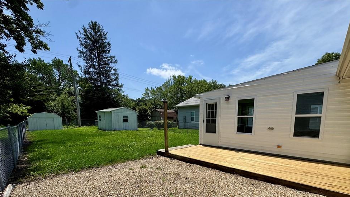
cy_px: 137
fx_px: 148
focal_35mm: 16
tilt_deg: -7.5
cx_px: 180
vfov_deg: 64.6
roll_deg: -0.2
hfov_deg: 99.3
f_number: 2.2
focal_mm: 2.22
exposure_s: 1/2415
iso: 50
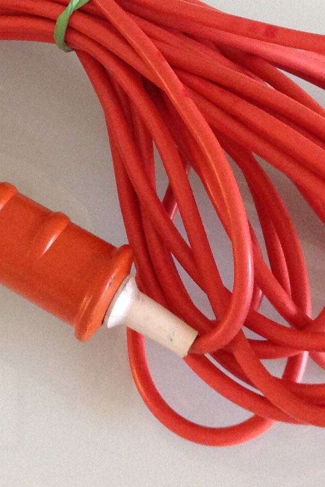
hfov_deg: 13.7
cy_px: 34
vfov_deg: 20.3
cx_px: -14
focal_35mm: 98
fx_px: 1327
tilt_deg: -57.6
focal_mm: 4.28
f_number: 2.4
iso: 200
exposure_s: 1/15
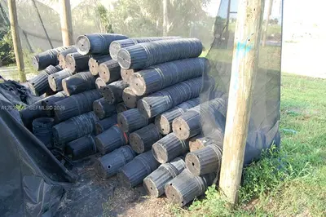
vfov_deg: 47.9
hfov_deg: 67.4
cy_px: 108
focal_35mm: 27
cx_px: 163
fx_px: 244
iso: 400
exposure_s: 1/100
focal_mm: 18
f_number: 5
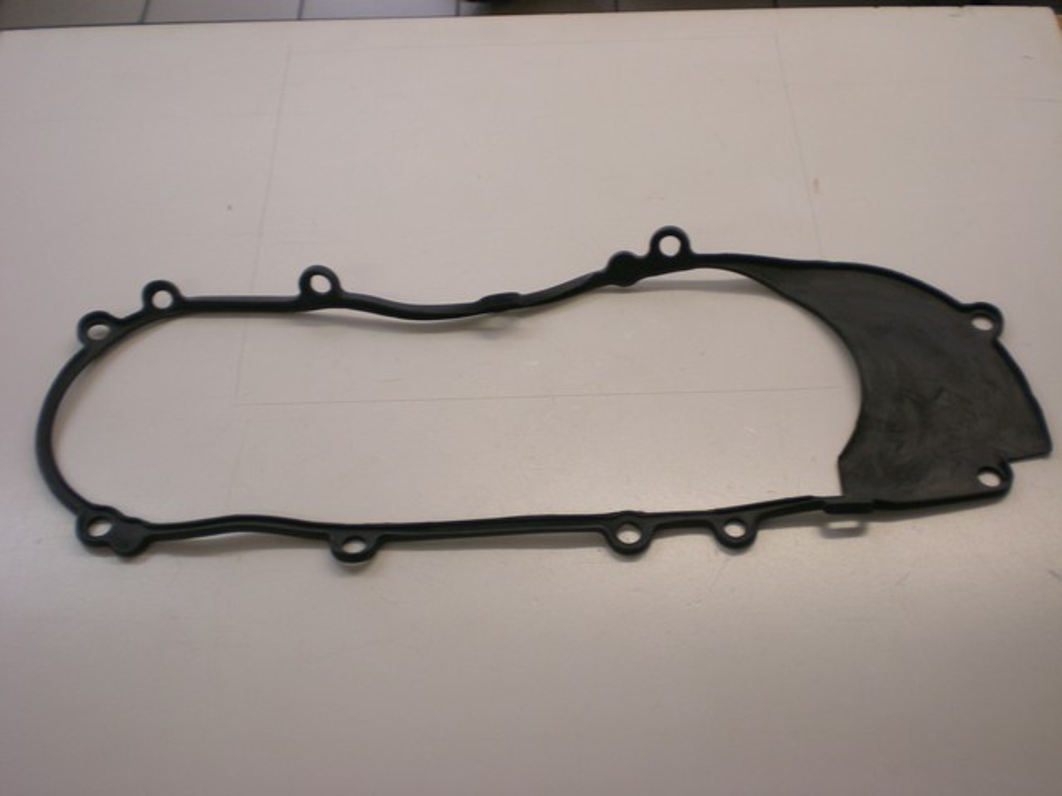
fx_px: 1350
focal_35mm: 44
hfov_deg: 42.9
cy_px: 398
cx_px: 531
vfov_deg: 32.9
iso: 120
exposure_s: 1/45.7
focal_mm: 7.4
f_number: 3.5
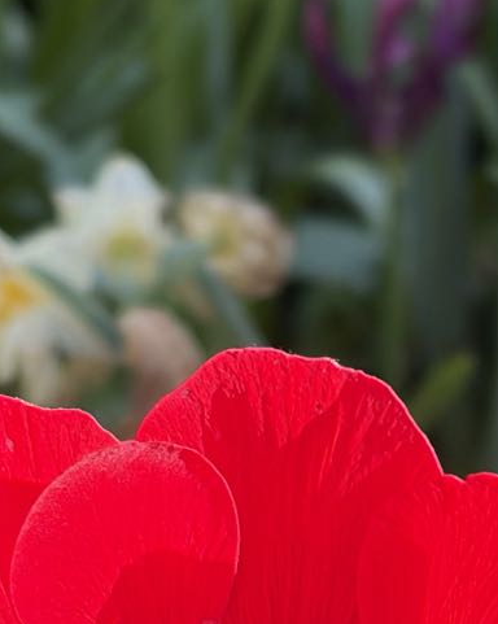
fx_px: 3118
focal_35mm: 169
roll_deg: -0.4
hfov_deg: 9.1
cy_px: 742
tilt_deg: -37.8
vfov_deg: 11.2
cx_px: 279
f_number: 1.6
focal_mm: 5.96
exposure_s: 1/239
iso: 40
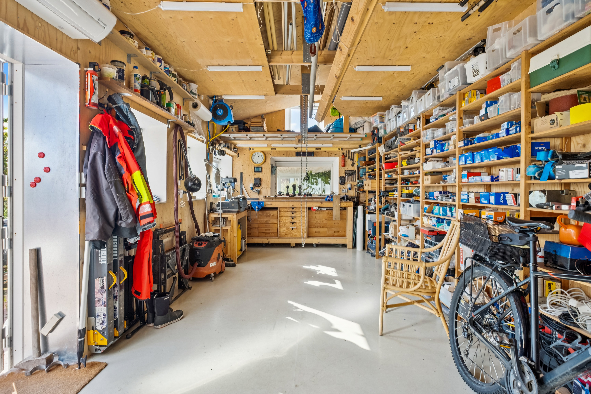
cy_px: 197
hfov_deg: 90.0
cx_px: 296
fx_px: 295
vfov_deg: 67.4
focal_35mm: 18
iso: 800
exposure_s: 1/125
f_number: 5.6
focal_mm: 12
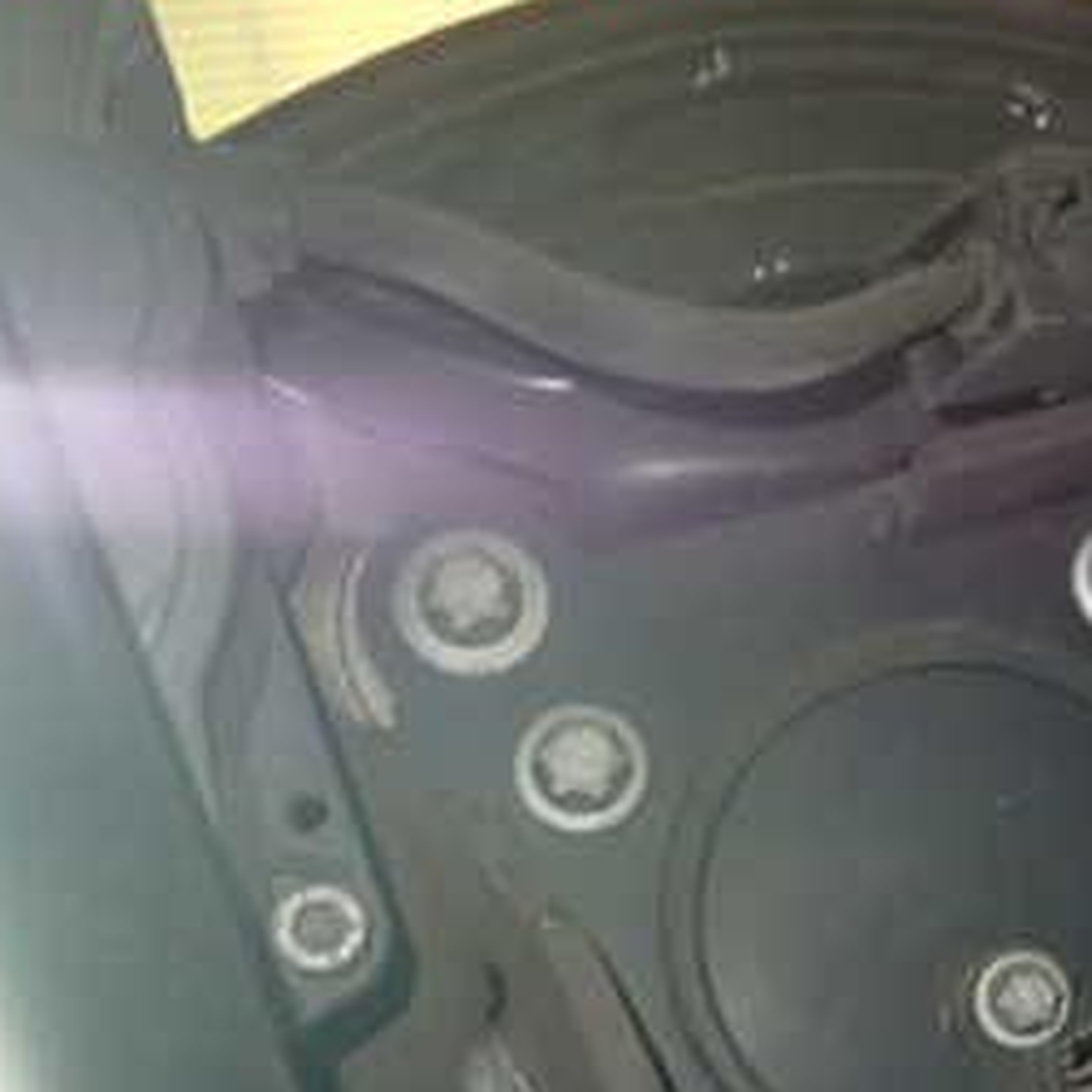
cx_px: 1256
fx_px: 2248
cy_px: 863
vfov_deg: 26.8
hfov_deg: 25.0
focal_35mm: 63
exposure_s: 1/30
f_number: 2.3
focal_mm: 5.4
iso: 800
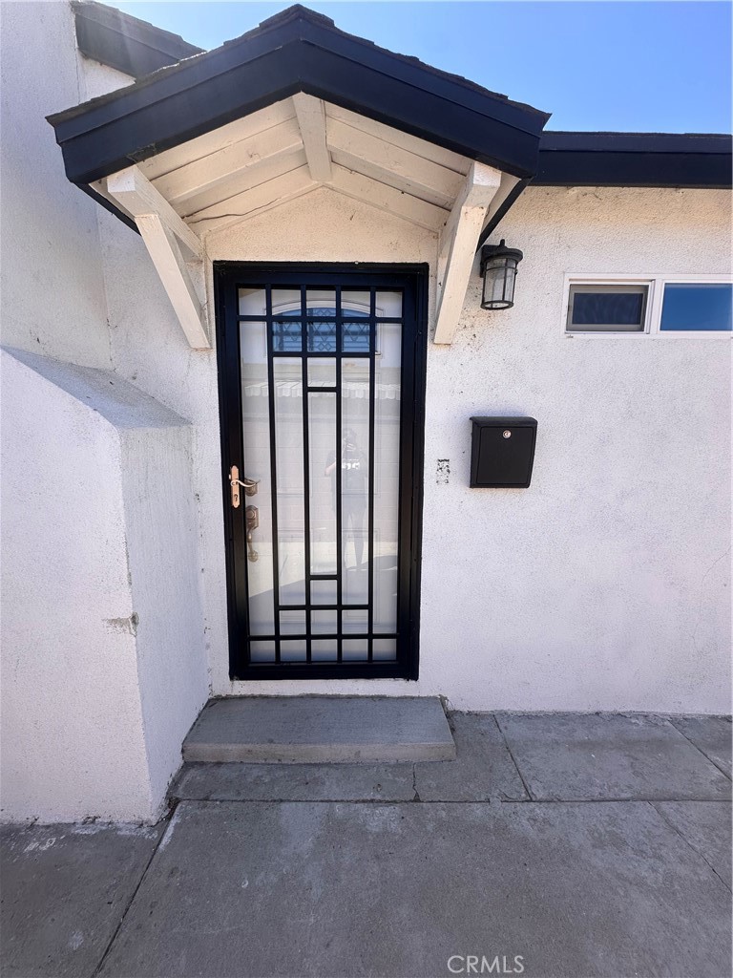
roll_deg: -2.4
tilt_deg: -4.9
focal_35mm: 14
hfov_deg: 85.7
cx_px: 366
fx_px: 395
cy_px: 489
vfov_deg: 102.1
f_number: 2.2
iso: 40
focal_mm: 2.22
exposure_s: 1/759
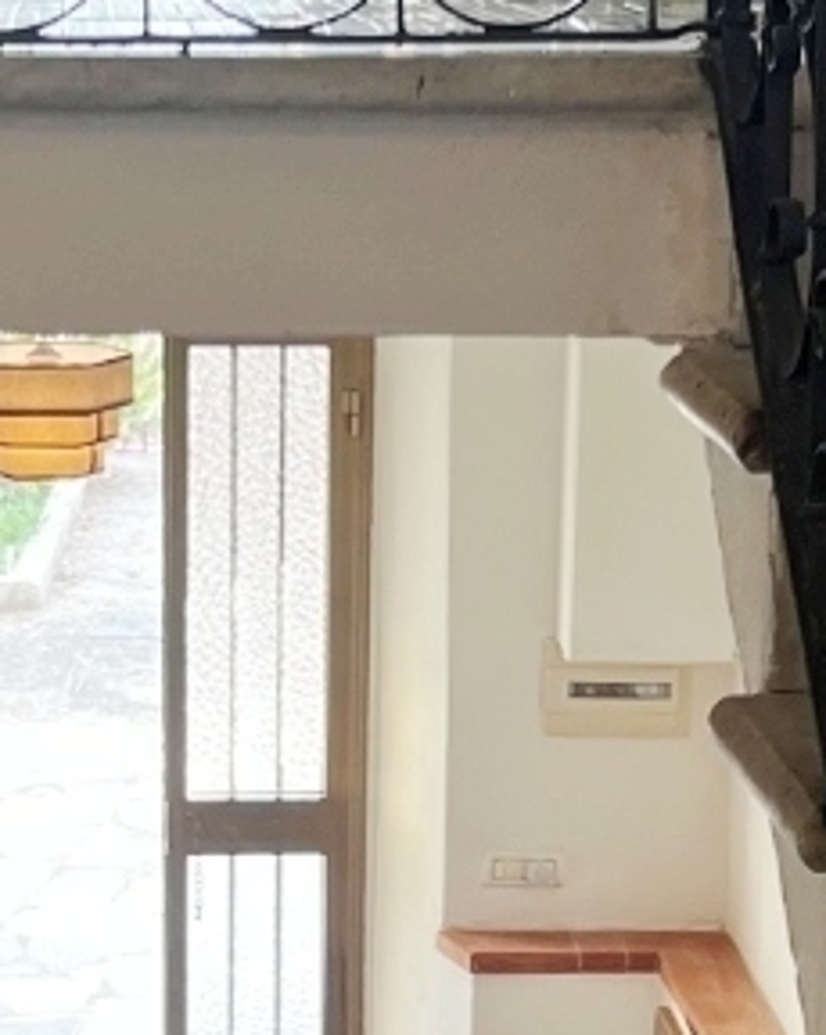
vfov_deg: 15.1
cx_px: 269
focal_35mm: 127
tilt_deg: -9.2
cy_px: 837
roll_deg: -1.7
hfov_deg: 12.1
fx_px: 3885
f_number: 1.5
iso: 64
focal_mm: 5.7
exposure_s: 1/100
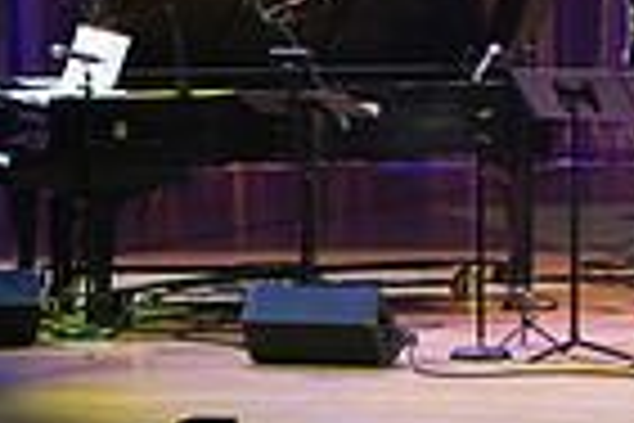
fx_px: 7238
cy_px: -97
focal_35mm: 411
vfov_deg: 3.3
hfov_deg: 5.0
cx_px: 962
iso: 3200
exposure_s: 1/200
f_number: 5.6
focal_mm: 100
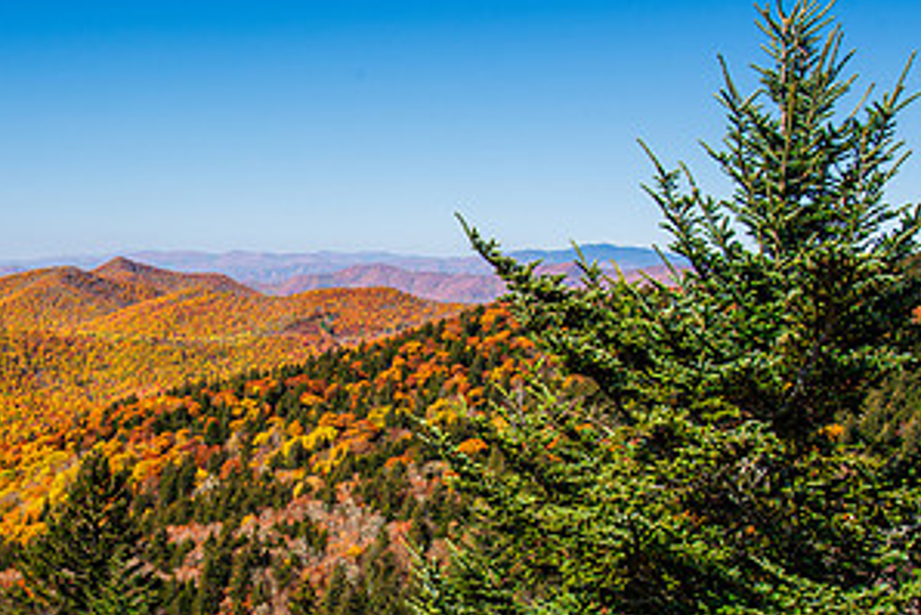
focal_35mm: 74
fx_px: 1894
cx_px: 189
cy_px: 443
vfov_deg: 18.4
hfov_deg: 26.8
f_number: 11
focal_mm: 38
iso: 100
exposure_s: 1/40
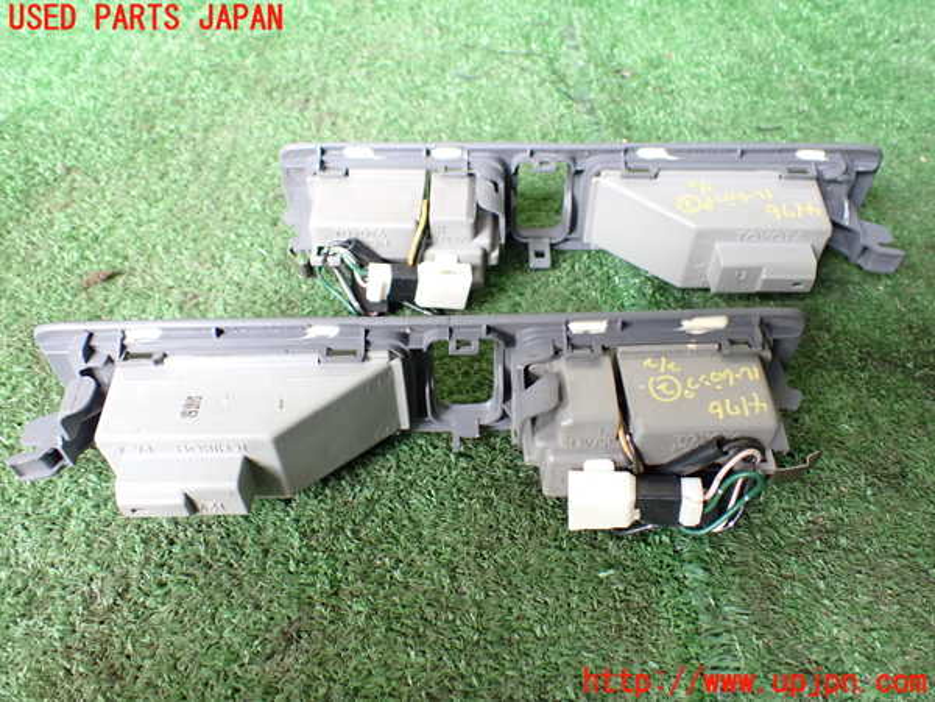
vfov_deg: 46.8
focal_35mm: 30
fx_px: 810
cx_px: 468
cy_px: 351
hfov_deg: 60.0
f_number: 2.3
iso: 640
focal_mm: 5.4
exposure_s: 1/125
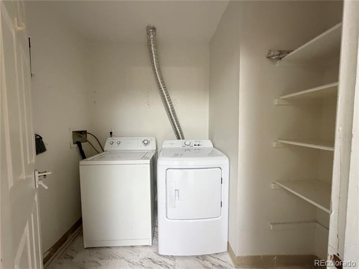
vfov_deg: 85.7
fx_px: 145
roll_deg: +0.0
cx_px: 180
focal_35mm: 14
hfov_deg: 102.1
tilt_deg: -4.4
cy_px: 134
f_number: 2.2
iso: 500
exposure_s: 1/60
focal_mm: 2.22
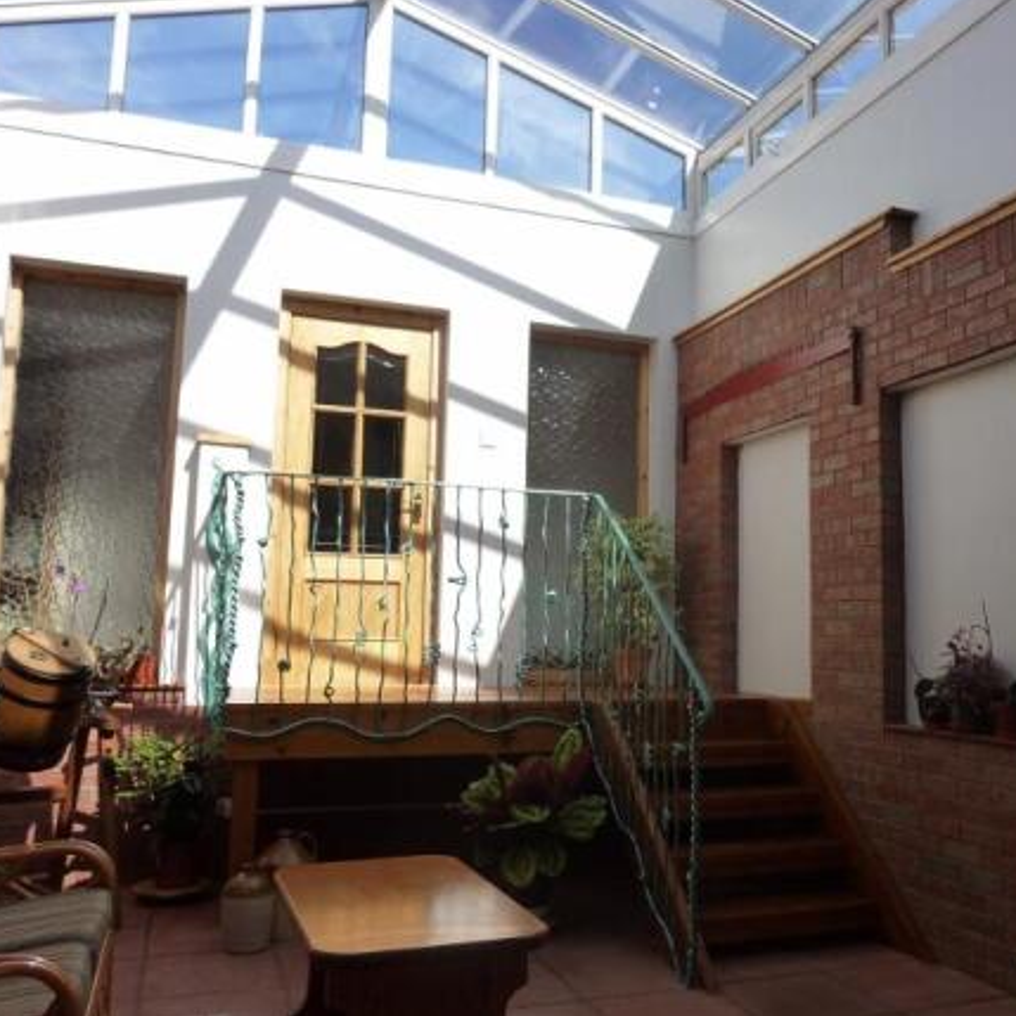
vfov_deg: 54.0
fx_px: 996
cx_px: 600
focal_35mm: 30
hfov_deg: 53.7
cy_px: 503
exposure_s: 1/250
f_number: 3.3
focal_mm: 4.5
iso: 125
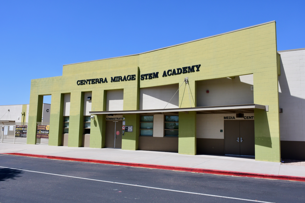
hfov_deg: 61.9
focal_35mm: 30
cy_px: 102
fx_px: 254
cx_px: 152
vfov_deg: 43.6
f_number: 14
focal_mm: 20
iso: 400
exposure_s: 1/400
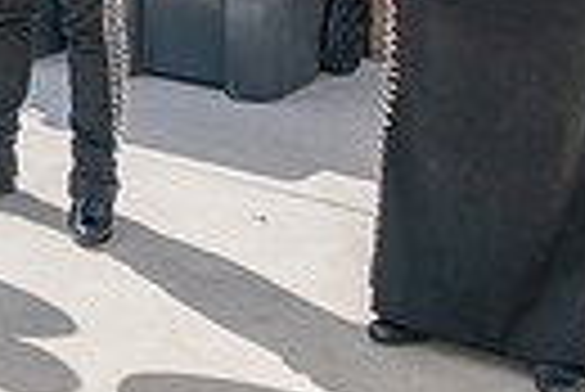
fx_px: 1741
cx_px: -396
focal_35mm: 107
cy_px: -201
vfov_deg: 12.2
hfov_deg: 16.6
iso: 200
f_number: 7.1
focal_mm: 24
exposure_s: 1/500
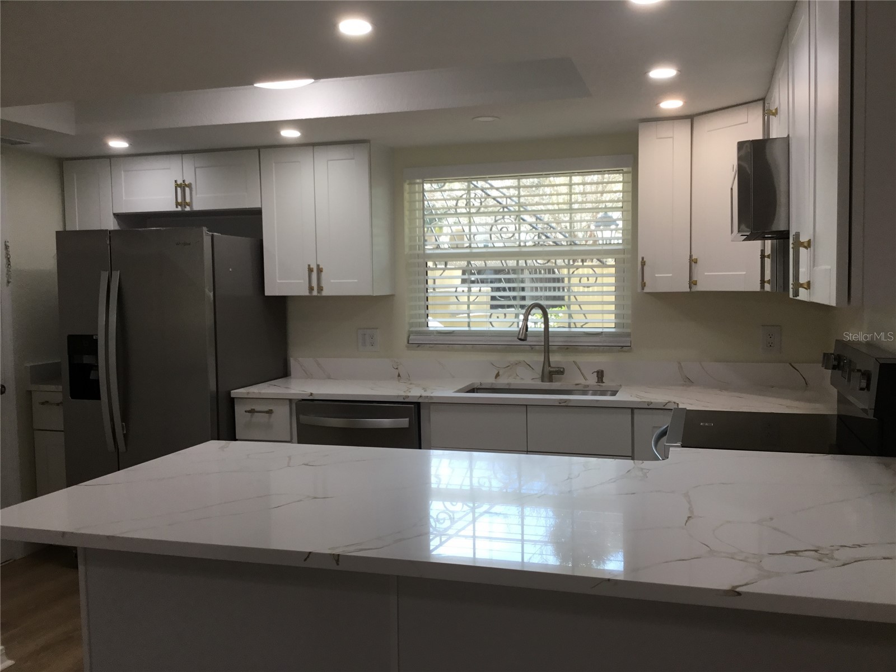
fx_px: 802
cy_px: 336
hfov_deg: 58.4
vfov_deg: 45.4
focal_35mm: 31
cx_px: 448
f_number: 2.4
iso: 32
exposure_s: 1/60
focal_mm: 3.3
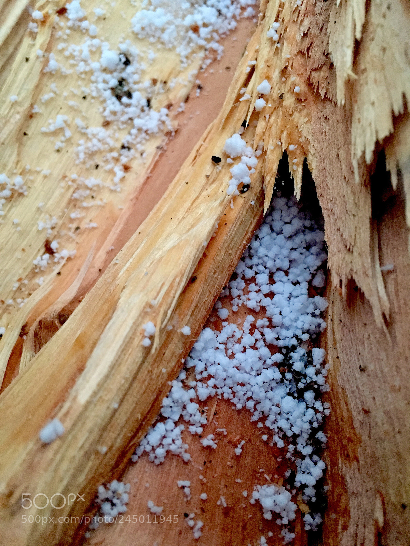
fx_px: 458
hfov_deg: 48.2
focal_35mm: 29
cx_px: 205
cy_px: 273
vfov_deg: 61.7
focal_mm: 4.15
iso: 500
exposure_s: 1/17
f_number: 2.2
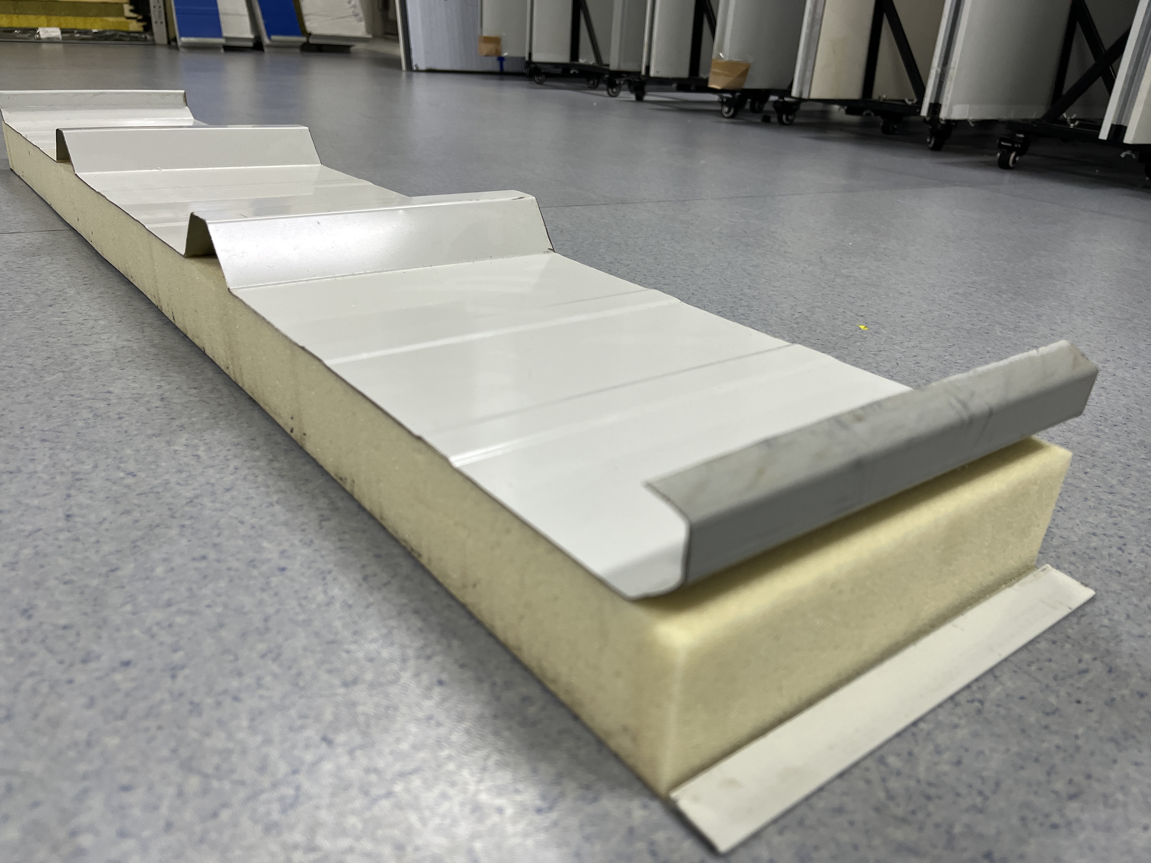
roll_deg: -3.2
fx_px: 865
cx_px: 576
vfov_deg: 53.1
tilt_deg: -25.6
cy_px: 432
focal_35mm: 26
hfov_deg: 67.3
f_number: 1.6
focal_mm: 5.1
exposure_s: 1/100
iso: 100
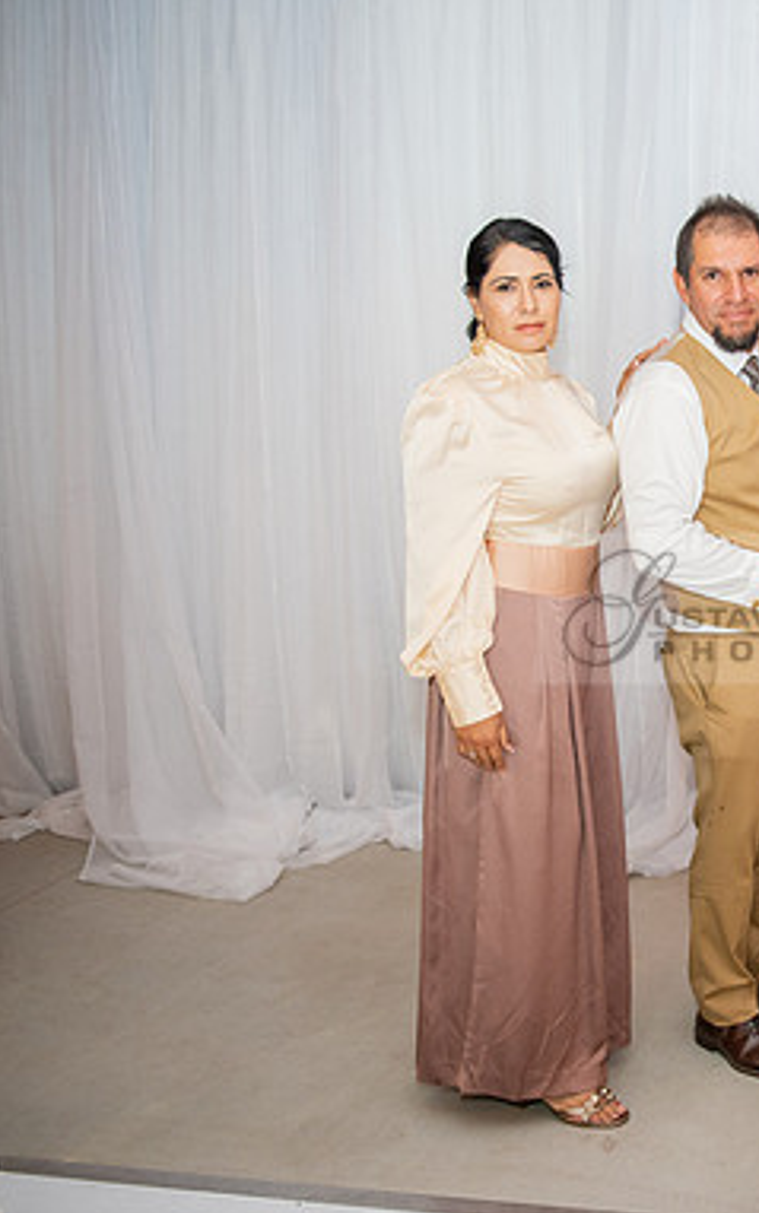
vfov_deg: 41.8
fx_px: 1587
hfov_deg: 25.2
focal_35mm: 48
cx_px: 813
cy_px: 608
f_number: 2.8
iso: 1000
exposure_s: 1/160
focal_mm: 31
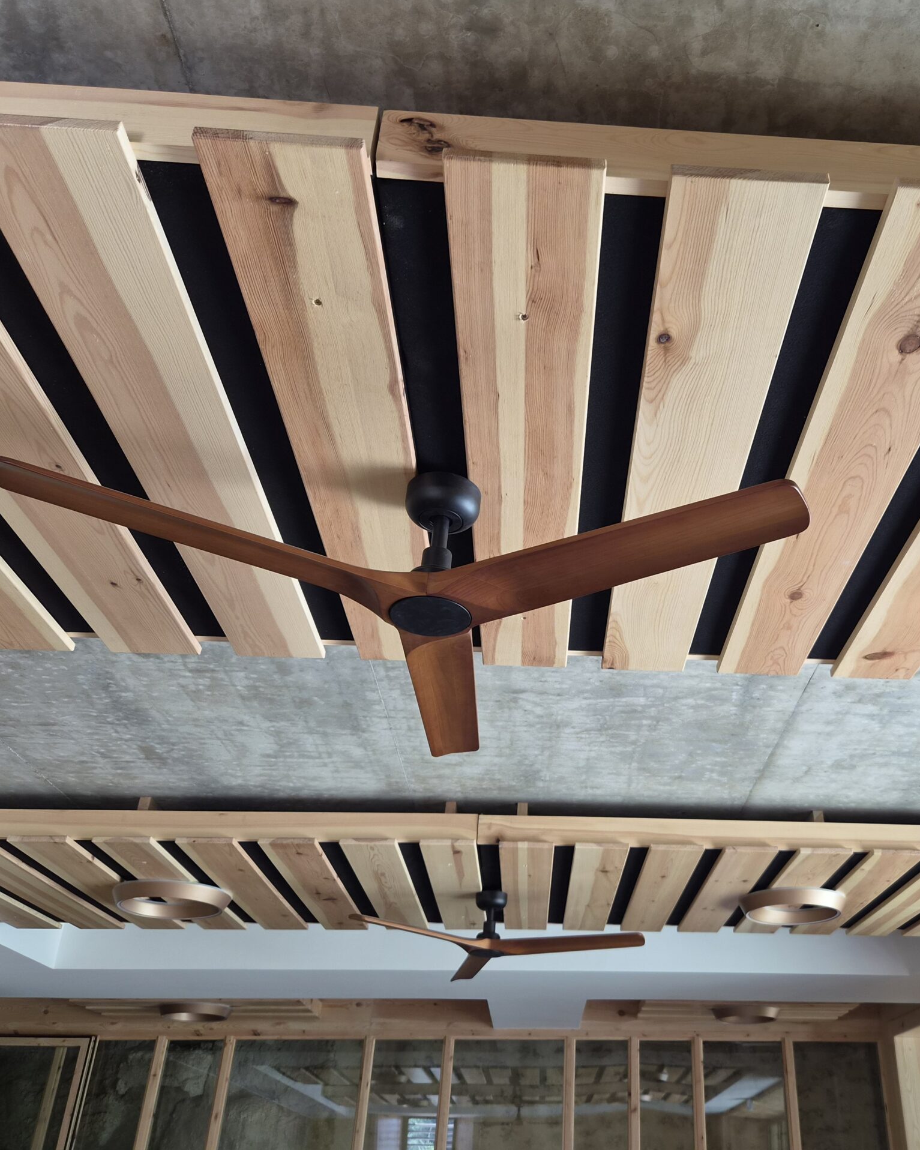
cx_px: 624
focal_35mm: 30
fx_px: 1021
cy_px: 574
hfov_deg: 47.6
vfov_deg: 58.8
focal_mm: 5.4
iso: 160
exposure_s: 1/180
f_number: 1.8
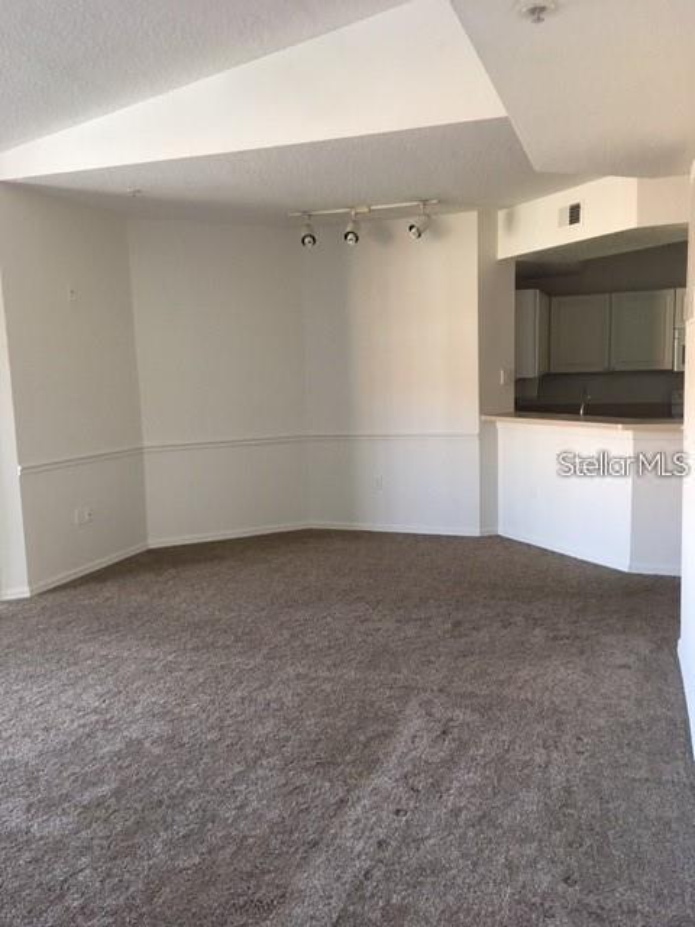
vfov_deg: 61.7
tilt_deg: -8.1
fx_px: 776
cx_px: 348
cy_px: 464
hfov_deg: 48.2
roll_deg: +1.0
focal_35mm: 29
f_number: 2.2
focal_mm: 4.15
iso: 125
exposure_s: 1/30
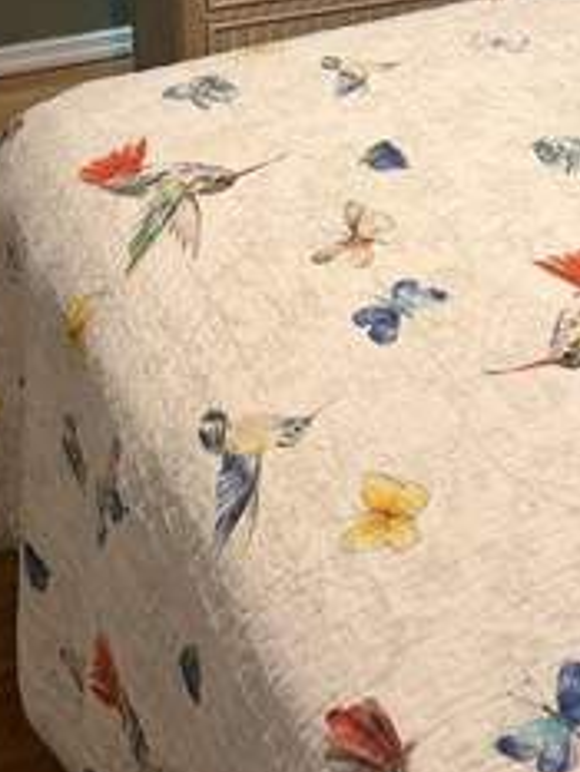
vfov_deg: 27.5
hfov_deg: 22.1
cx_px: 428
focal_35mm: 66
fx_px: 1473
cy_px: -23
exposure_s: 1/60
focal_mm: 6.76
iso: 125
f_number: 1.78
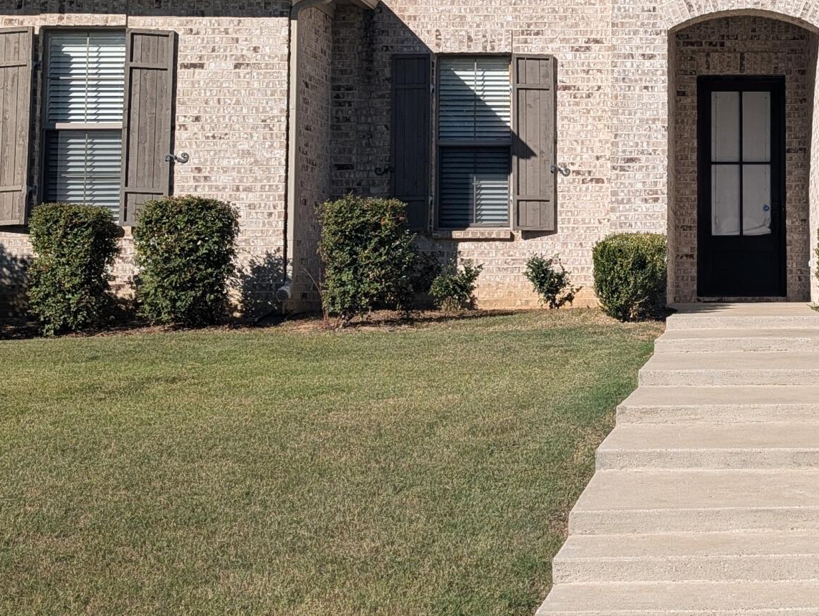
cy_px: 171
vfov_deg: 23.2
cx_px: 770
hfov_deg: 29.2
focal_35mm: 63
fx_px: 1492
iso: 13
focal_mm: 6.9
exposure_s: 1/1195
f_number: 1.68
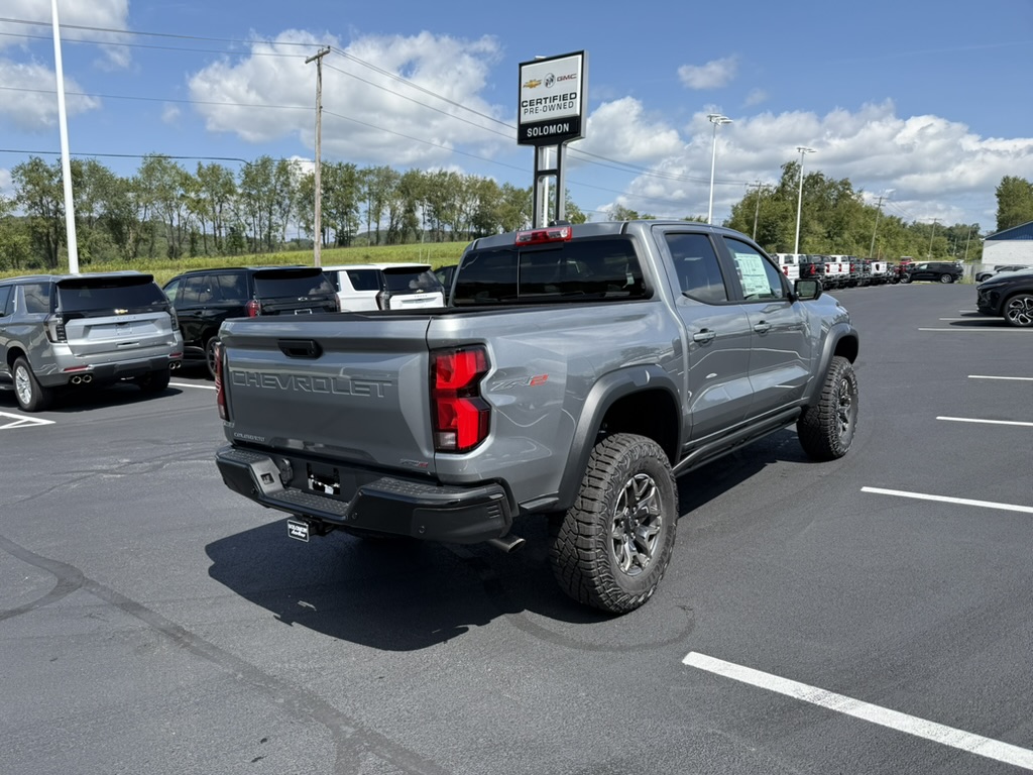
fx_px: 716
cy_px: 388
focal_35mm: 24
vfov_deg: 56.8
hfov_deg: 71.6
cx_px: 516
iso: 80
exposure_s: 1/3021
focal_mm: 6.76
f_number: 1.78
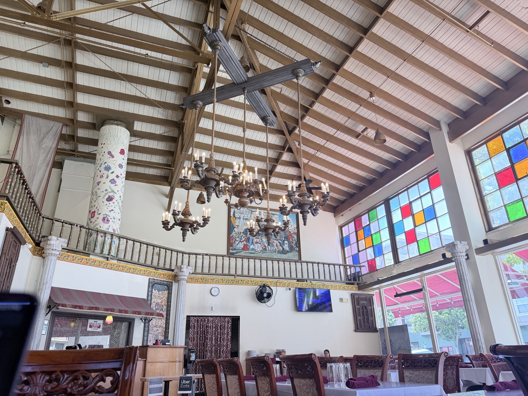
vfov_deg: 56.8
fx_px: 366
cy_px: 198
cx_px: 264
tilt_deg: +23.0
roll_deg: +1.8
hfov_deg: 71.6
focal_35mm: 24
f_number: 1.78
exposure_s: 1/194
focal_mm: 6.76
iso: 80
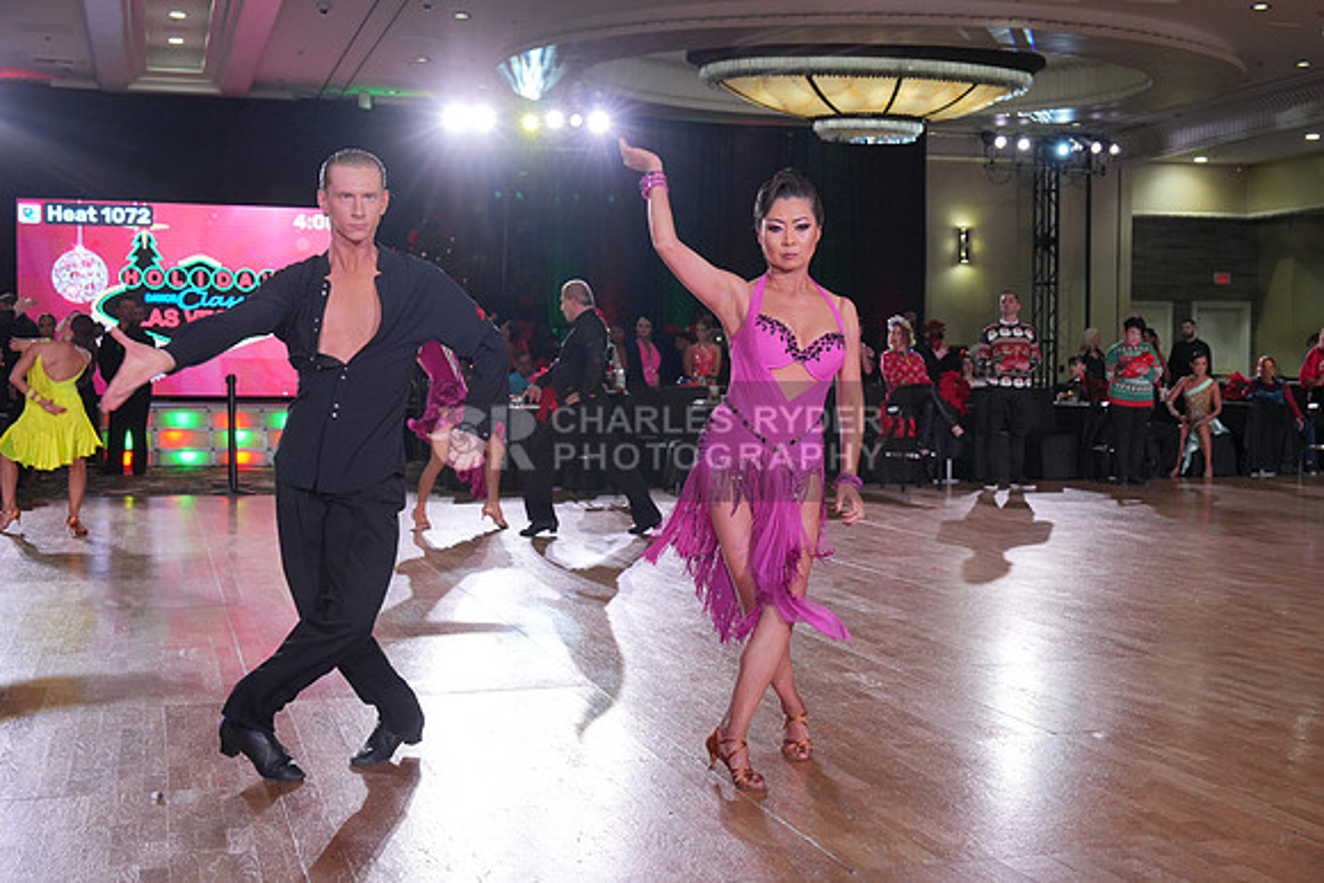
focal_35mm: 46
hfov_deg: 42.7
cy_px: 442
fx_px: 1692
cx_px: 662
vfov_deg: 29.3
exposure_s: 1/400
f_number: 5.6
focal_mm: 46
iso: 2000
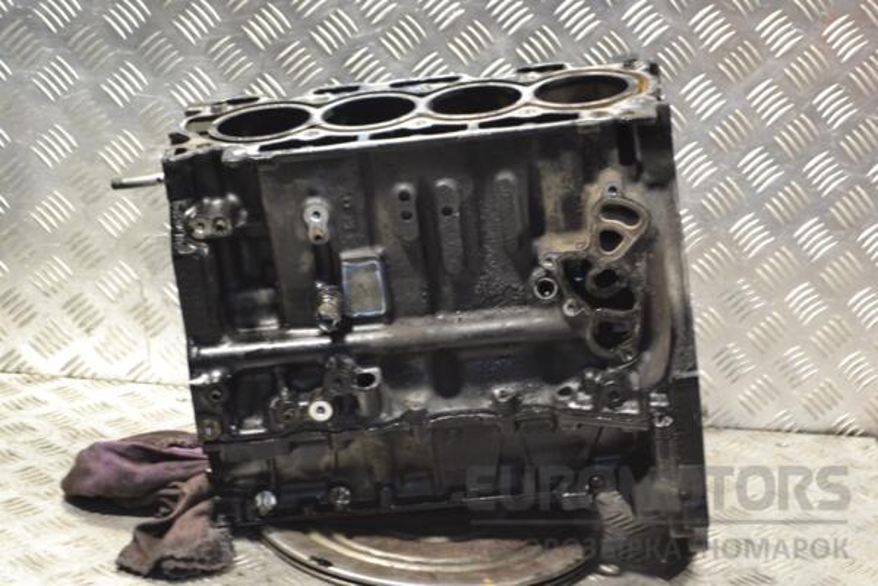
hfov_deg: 24.6
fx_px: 2012
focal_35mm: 82
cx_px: 439
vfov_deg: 16.6
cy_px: 293
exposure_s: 1/30
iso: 800
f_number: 5.6
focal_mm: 55
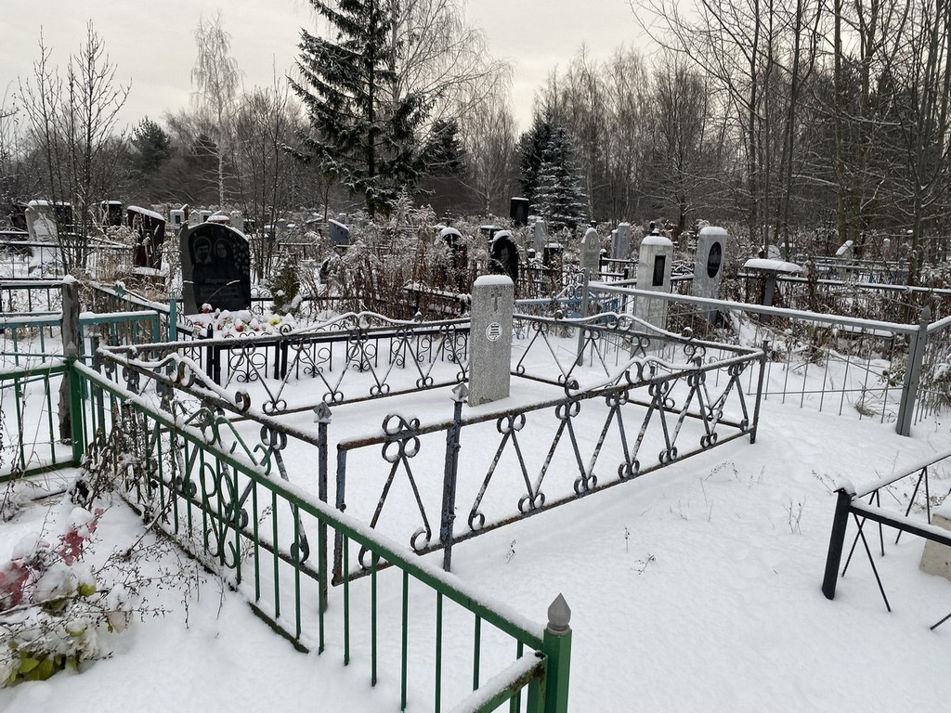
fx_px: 714
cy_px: 356
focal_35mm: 26
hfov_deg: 67.3
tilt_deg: -12.0
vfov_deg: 53.1
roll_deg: -3.9
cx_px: 476
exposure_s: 1/137
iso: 32
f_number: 1.8
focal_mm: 4.25
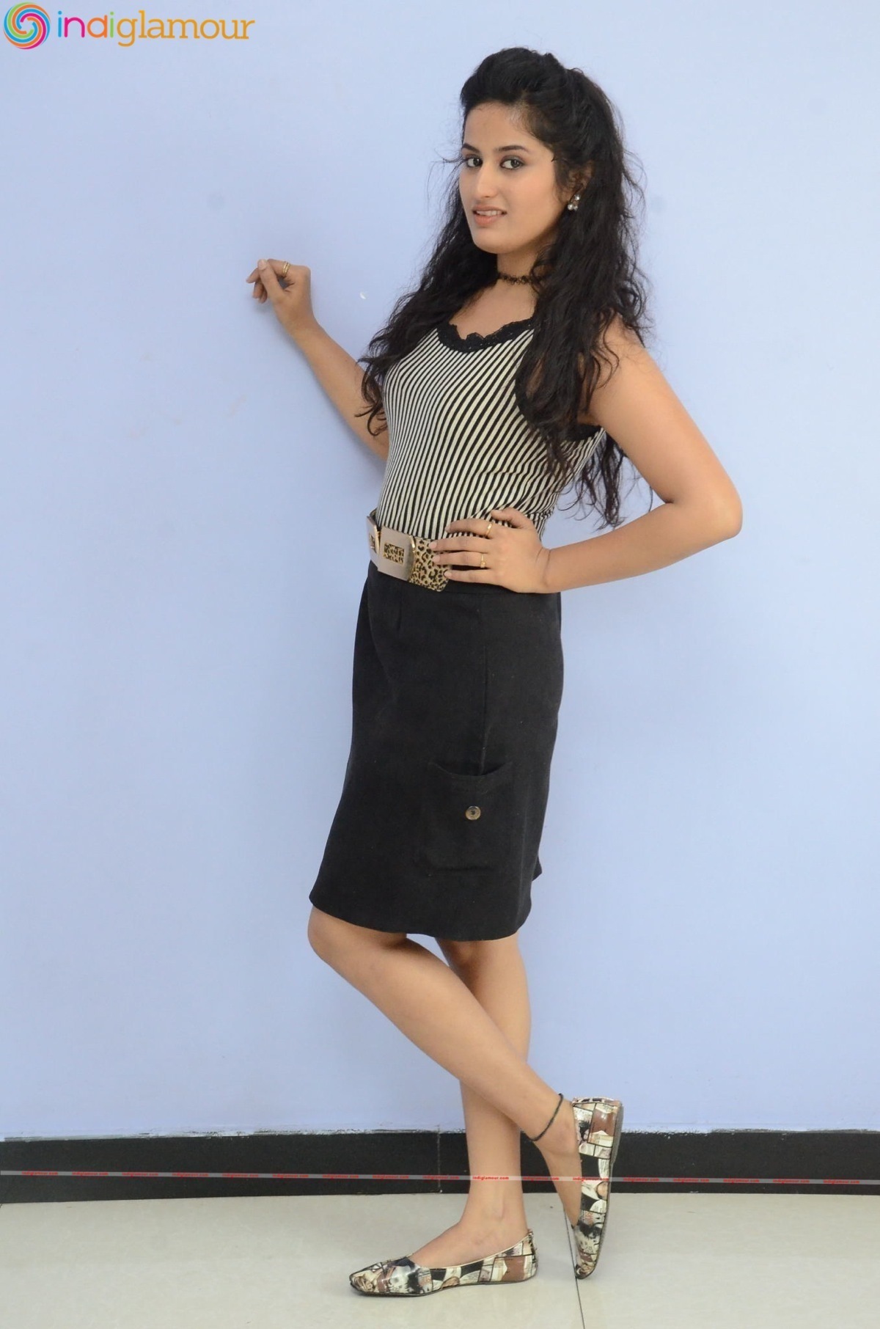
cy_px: 664
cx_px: 440
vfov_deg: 28.1
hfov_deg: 18.8
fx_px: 2652
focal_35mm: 72
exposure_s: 1/100
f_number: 7.1
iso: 3200
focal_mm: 48
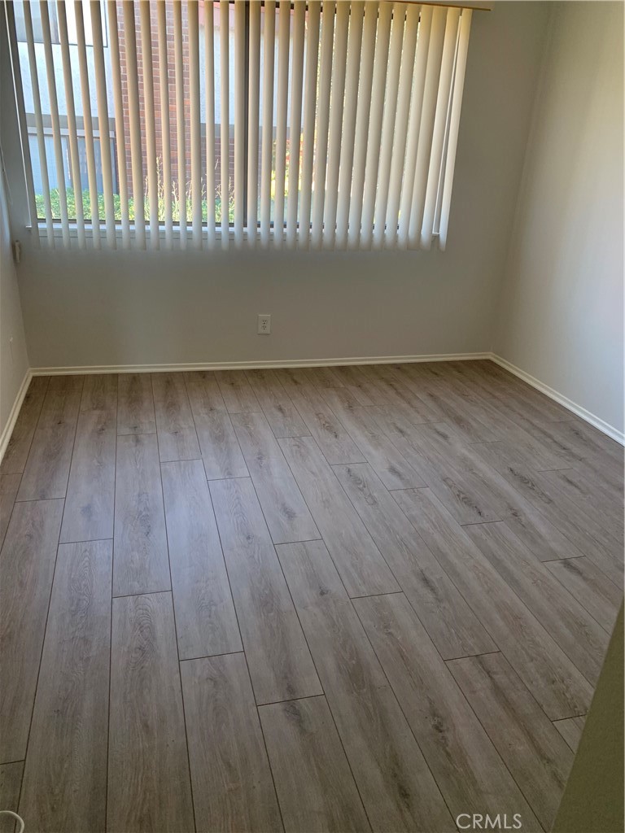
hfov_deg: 53.1
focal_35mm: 26
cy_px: 416
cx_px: 312
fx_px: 626
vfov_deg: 67.3
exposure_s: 1/89
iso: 100
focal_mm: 4.25
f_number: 1.8
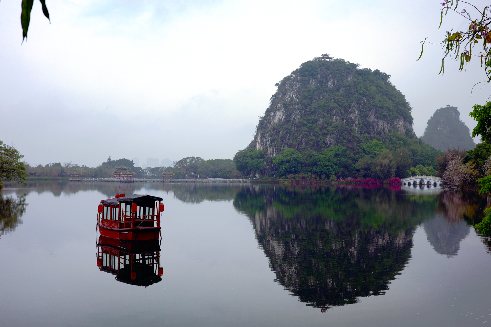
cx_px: 246
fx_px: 546
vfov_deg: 33.4
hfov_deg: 48.5
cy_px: 164
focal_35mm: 40
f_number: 5.6
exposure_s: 1/500
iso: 100
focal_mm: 26
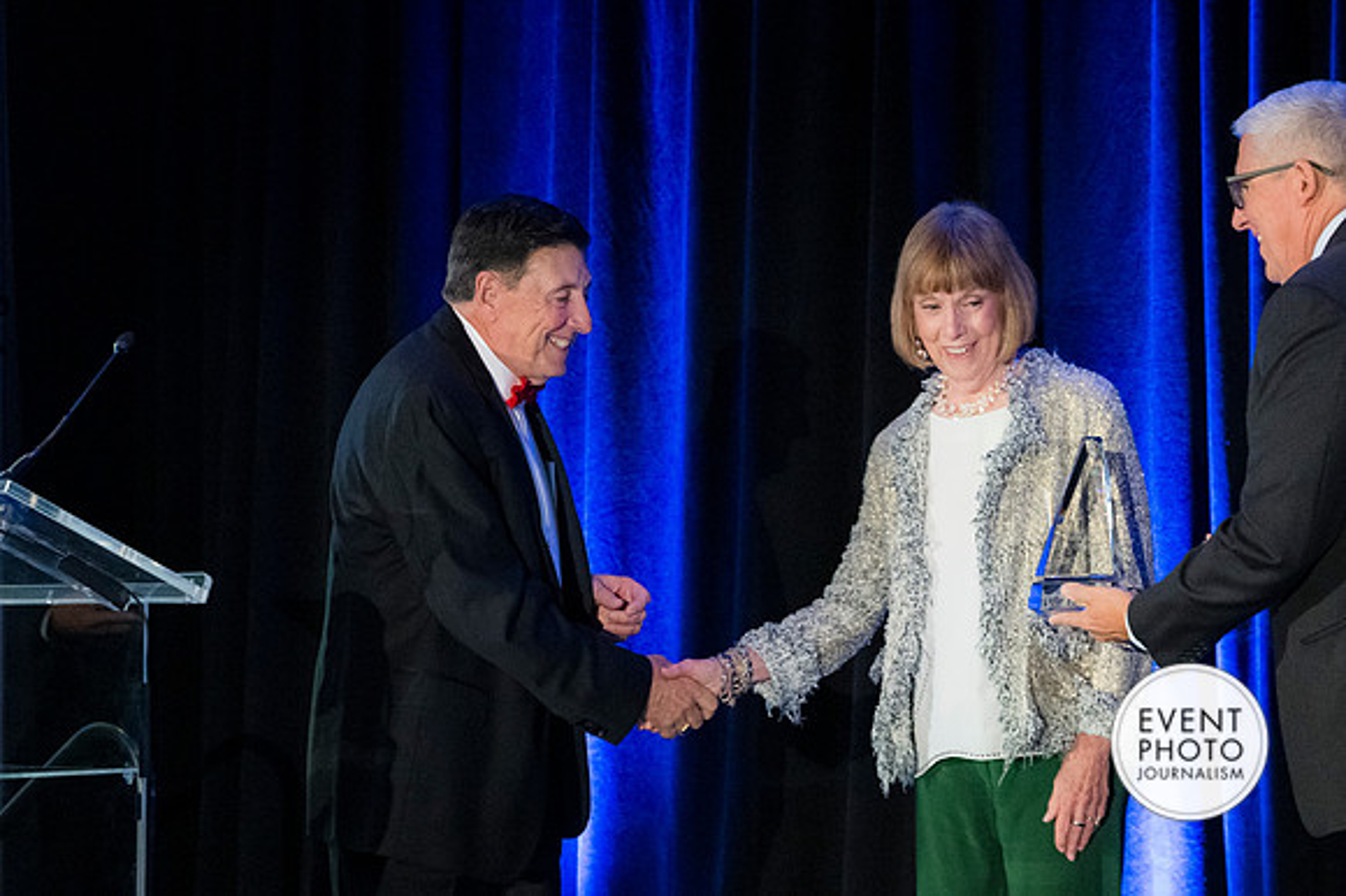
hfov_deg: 21.9
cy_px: 448
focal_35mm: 93
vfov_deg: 14.7
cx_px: 673
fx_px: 3475
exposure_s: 1/125
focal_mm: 62
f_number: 4
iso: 10000
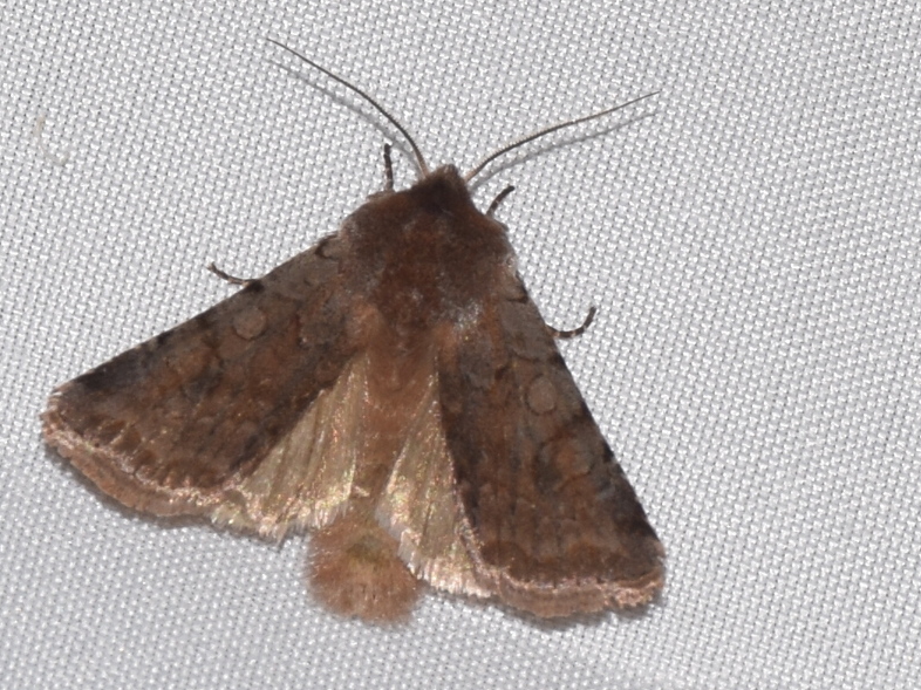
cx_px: 425
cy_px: 337
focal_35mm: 185
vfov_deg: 8.0
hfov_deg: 10.7
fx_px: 4910
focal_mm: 105
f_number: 13
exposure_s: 1/60
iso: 100
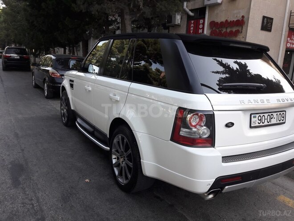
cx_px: 147
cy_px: 110
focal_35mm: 28
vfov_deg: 49.7
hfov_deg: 63.4
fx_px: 238
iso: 40
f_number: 1.9
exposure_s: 1/213
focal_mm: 3.7
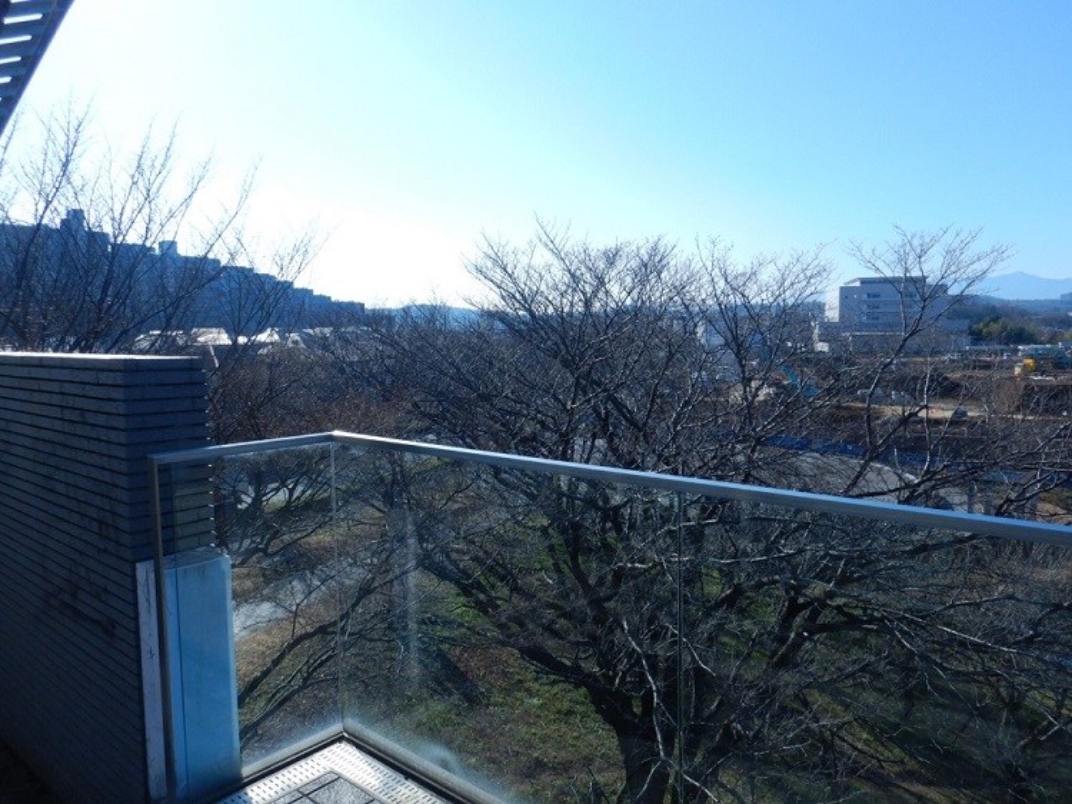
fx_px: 743
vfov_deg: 56.8
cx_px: 536
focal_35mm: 24
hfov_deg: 71.6
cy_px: 402
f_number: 4.1
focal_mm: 4.3
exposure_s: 1/800
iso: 125
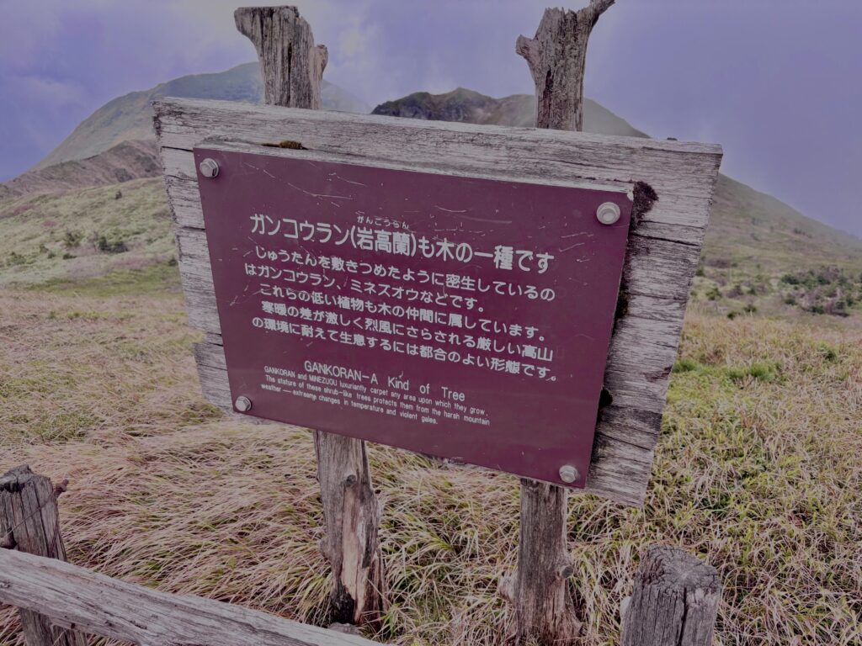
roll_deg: +3.6
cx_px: 431
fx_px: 647
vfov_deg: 53.1
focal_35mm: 26
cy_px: 323
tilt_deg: -21.0
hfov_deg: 67.3
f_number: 1.6
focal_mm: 5.96
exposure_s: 1/576
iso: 50
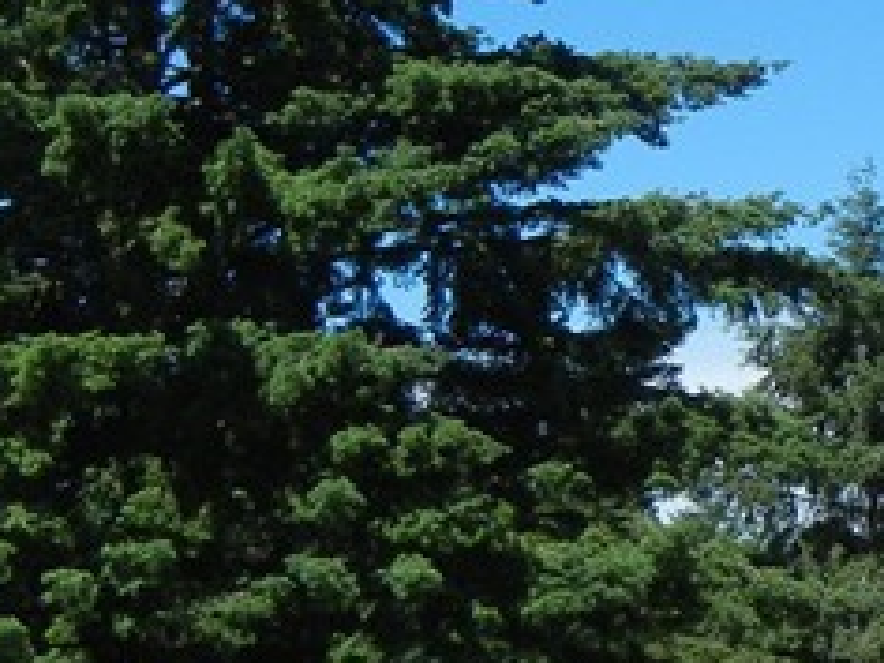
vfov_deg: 11.4
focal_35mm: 130
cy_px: 479
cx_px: 1015
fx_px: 3320
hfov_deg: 14.7
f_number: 7
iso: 160
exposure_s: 1/374
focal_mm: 5.4
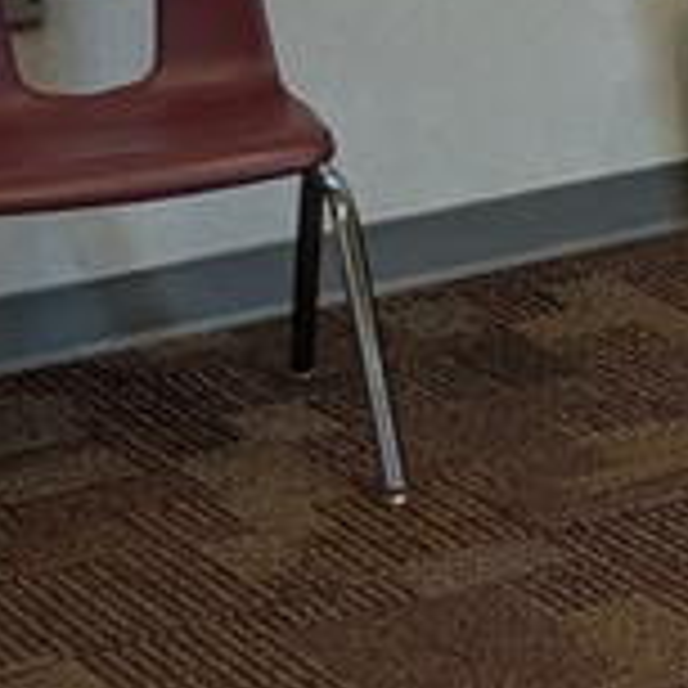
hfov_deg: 8.8
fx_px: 3598
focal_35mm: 160
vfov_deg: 10.6
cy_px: -243
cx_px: 2145
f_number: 1.73
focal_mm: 4.38
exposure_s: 1/120
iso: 129
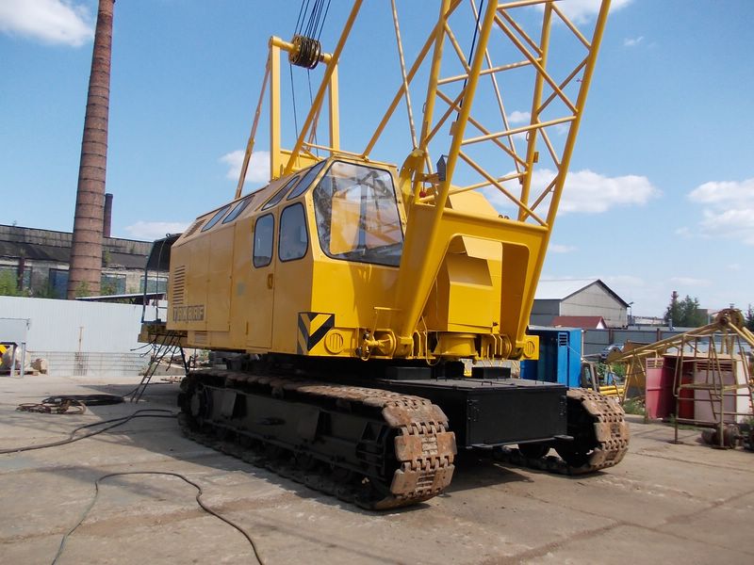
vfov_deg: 49.7
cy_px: 282
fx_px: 610
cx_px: 377
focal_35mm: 28
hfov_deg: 63.4
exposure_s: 1/320
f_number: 5.4
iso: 80
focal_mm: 4
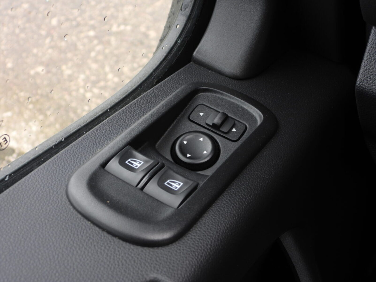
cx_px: 188
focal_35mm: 55
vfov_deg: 26.6
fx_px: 598
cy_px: 141
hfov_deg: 34.9
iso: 100
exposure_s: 1/50
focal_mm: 9.8
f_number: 3.5
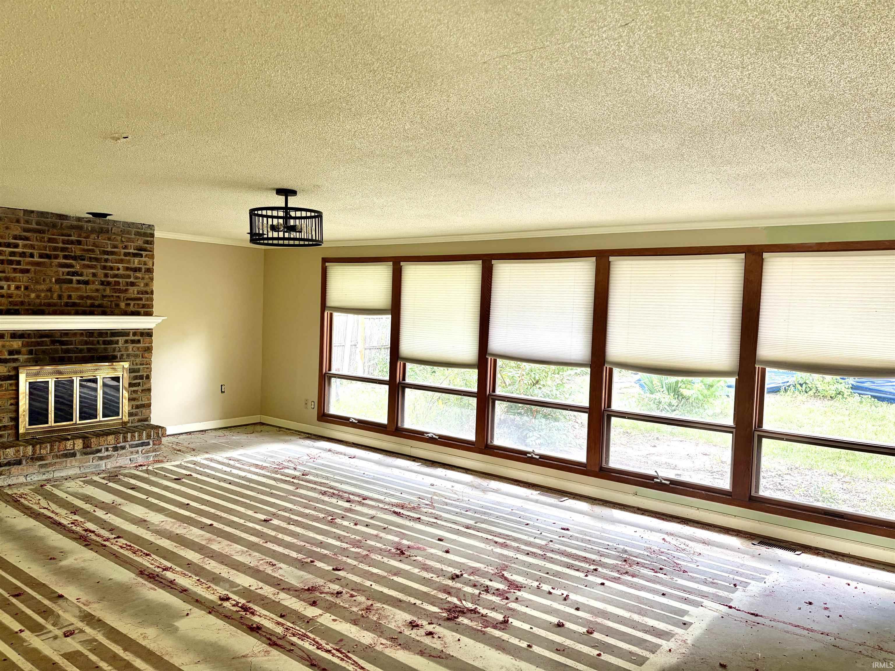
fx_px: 672
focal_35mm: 26
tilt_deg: -3.0
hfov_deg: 67.3
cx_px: 448
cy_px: 336
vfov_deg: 53.1
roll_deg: -1.3
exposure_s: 1/122
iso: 64
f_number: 1.6
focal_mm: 5.96
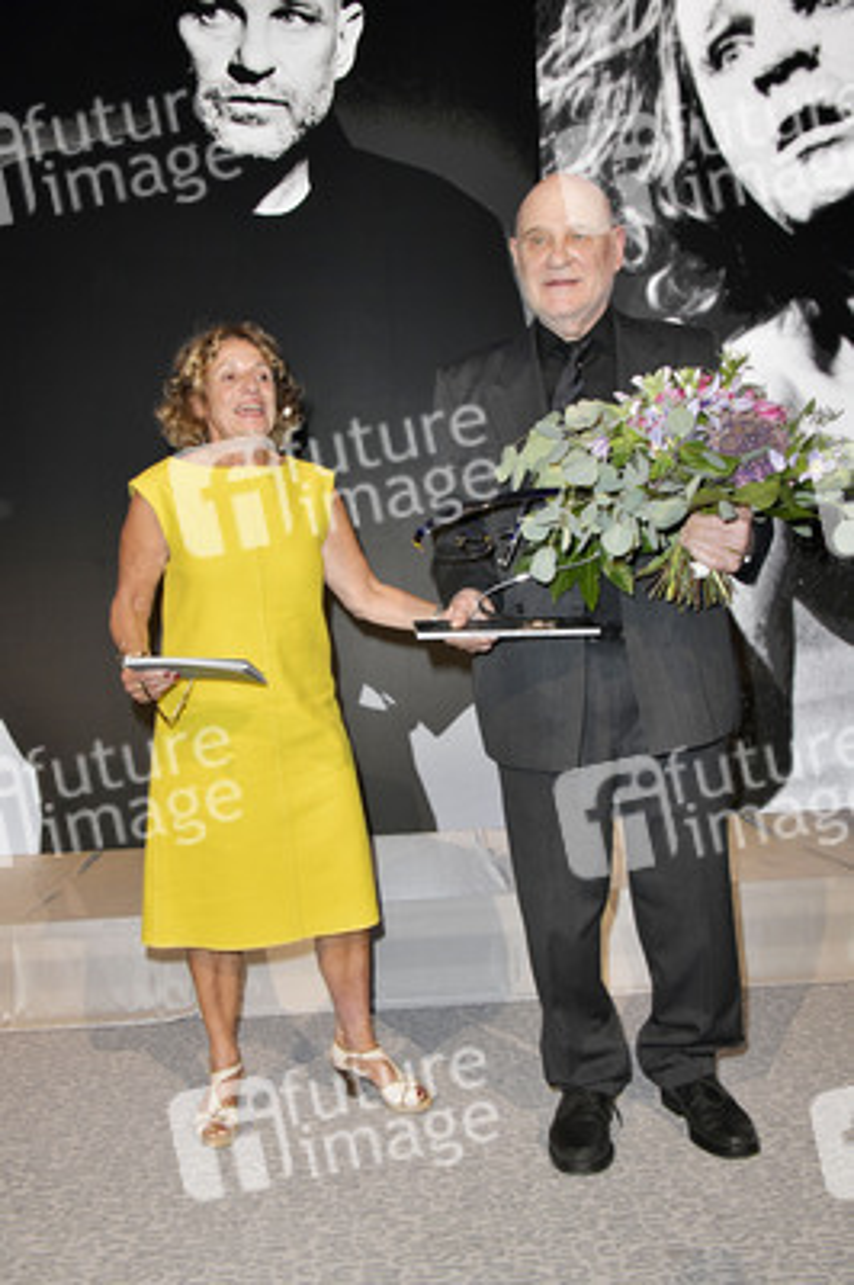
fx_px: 1247
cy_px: 642
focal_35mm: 35
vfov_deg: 54.5
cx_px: 427
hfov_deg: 37.8
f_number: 6.3
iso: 2000
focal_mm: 35
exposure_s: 1/250
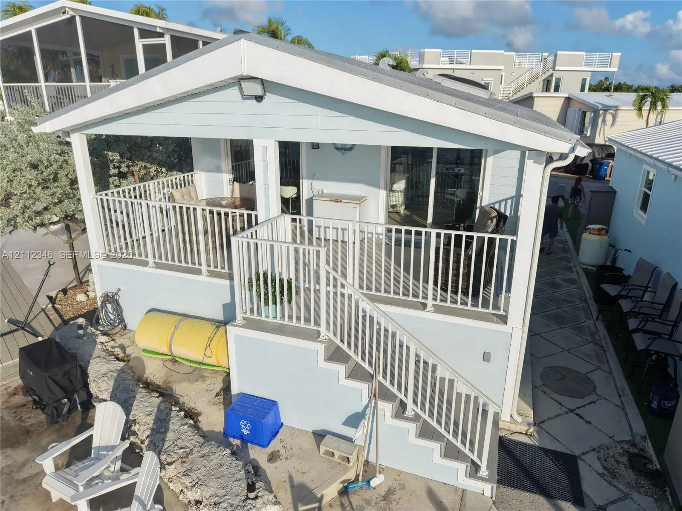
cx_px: 341
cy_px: 256
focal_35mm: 24
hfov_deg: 71.6
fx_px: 473
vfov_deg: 56.8
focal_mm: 8.67
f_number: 1.8
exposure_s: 1/8000
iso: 290
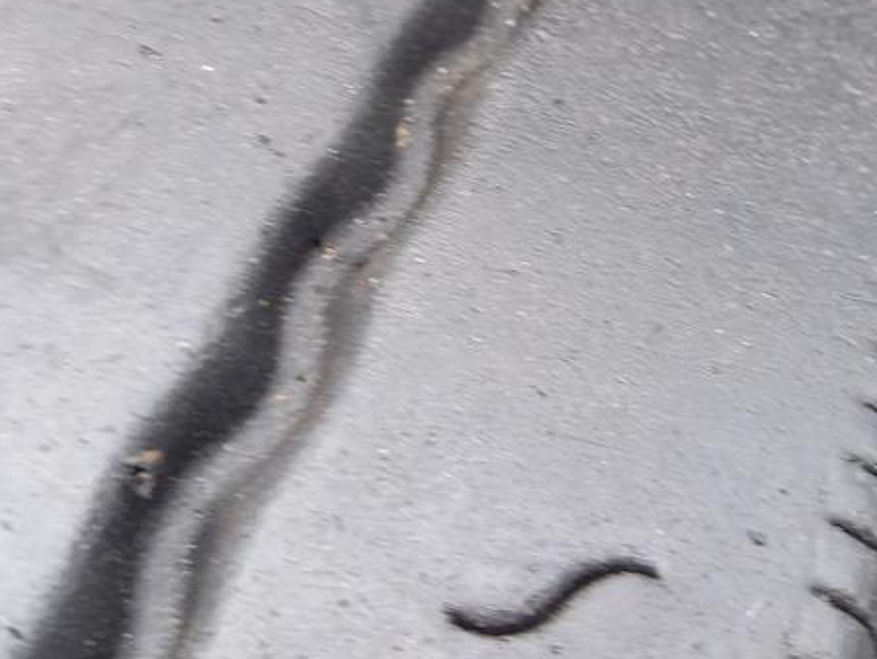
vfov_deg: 25.1
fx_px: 1444
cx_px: 574
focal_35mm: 57
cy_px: 102
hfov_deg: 33.5
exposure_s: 1/100
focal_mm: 4.65
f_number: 1.8
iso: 64
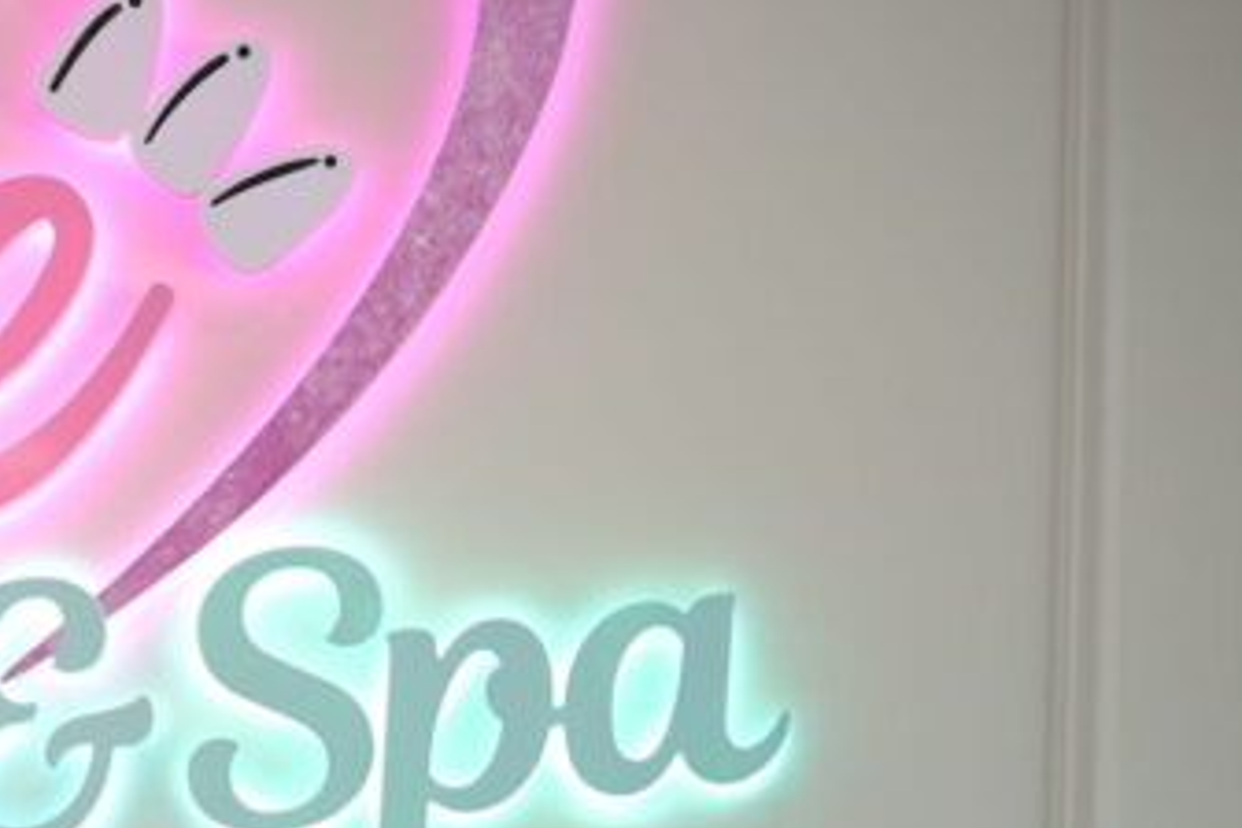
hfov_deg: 15.7
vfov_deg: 10.9
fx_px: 4312
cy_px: 782
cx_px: -299
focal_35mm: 125
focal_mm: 27
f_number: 1.2
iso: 160
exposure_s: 1/320
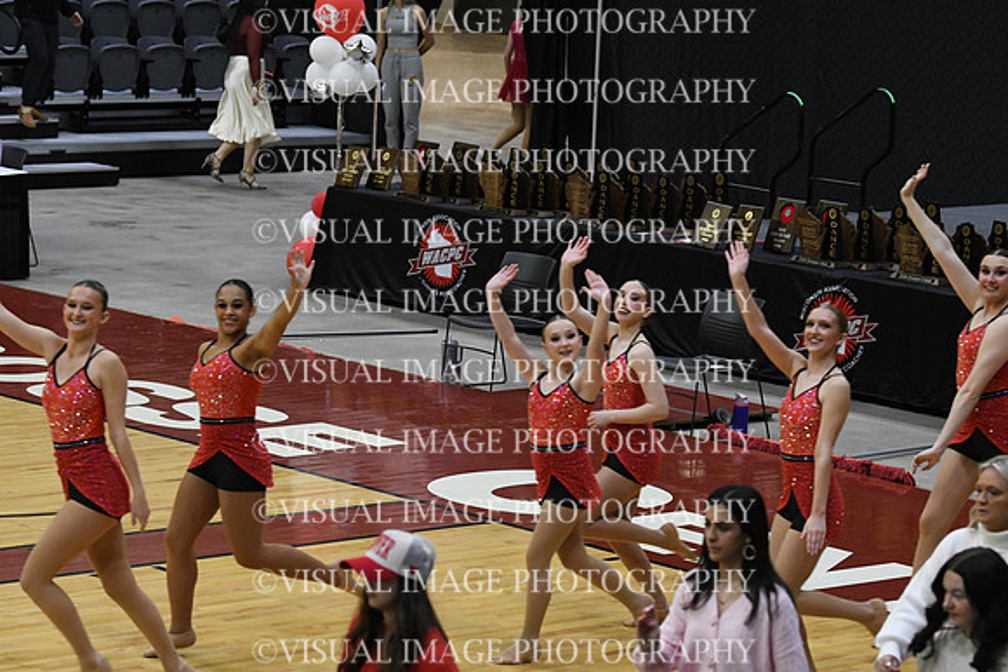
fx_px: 4117
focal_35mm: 147
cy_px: 336
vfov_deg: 9.3
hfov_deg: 14.0
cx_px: 504
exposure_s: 1/500
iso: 5000
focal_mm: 98
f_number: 4
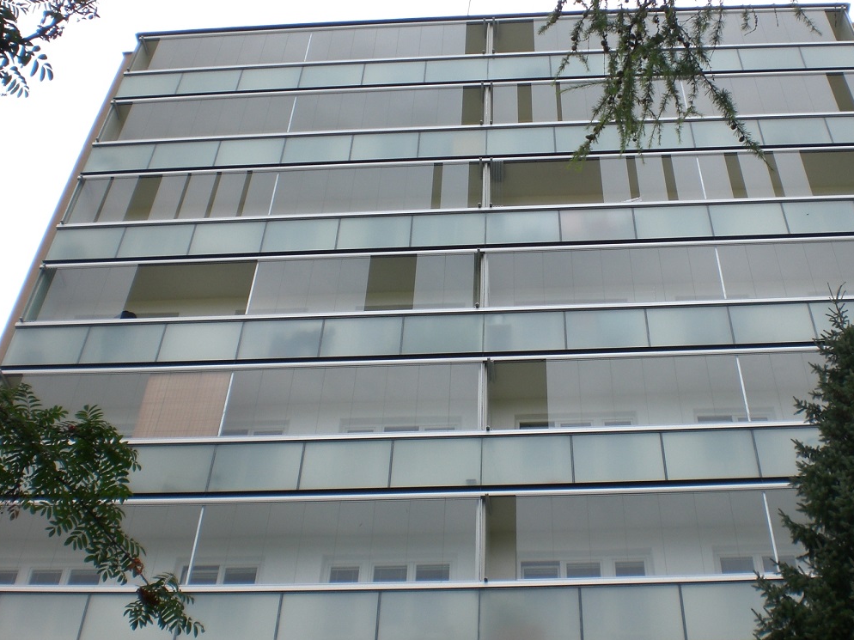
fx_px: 1159
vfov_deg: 30.8
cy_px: 352
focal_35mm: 47
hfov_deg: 40.3
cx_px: 498
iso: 50
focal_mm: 6.3
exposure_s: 1/320
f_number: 4.4
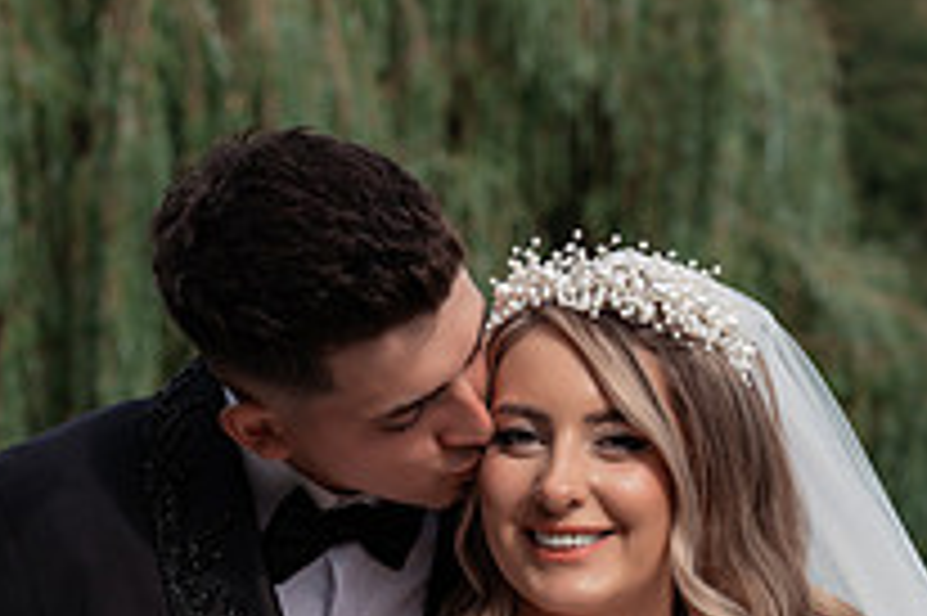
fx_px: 4220
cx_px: 502
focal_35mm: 164
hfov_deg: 12.5
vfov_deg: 8.2
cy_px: 823
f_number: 5
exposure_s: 1/500
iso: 160
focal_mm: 75
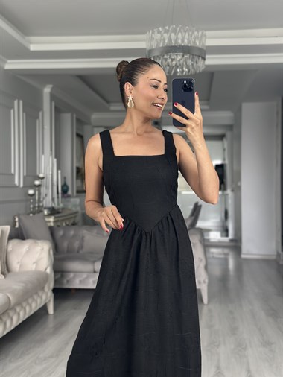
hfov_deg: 30.3
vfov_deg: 39.6
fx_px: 523
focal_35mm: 48
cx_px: 142
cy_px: 188
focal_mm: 6.86
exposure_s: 1/67
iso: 125
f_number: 1.78
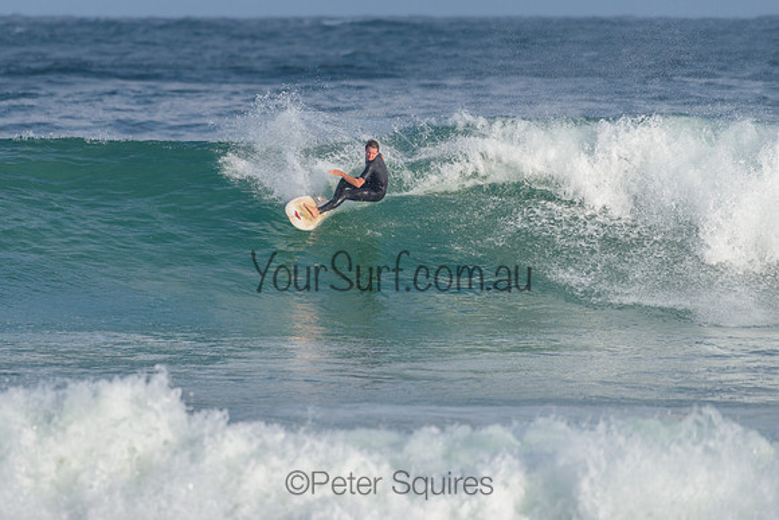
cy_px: 203
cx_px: 351
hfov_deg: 3.4
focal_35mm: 613
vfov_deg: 2.2
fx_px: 13258
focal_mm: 500
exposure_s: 1/2000
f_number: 5.6
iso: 220
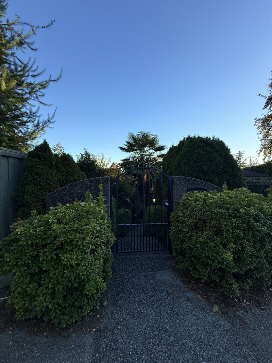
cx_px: 136
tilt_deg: -2.2
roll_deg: -0.7
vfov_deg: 102.1
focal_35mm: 14
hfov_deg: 85.7
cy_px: 182
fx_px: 147
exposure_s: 1/486
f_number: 2.2
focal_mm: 2.22
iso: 50
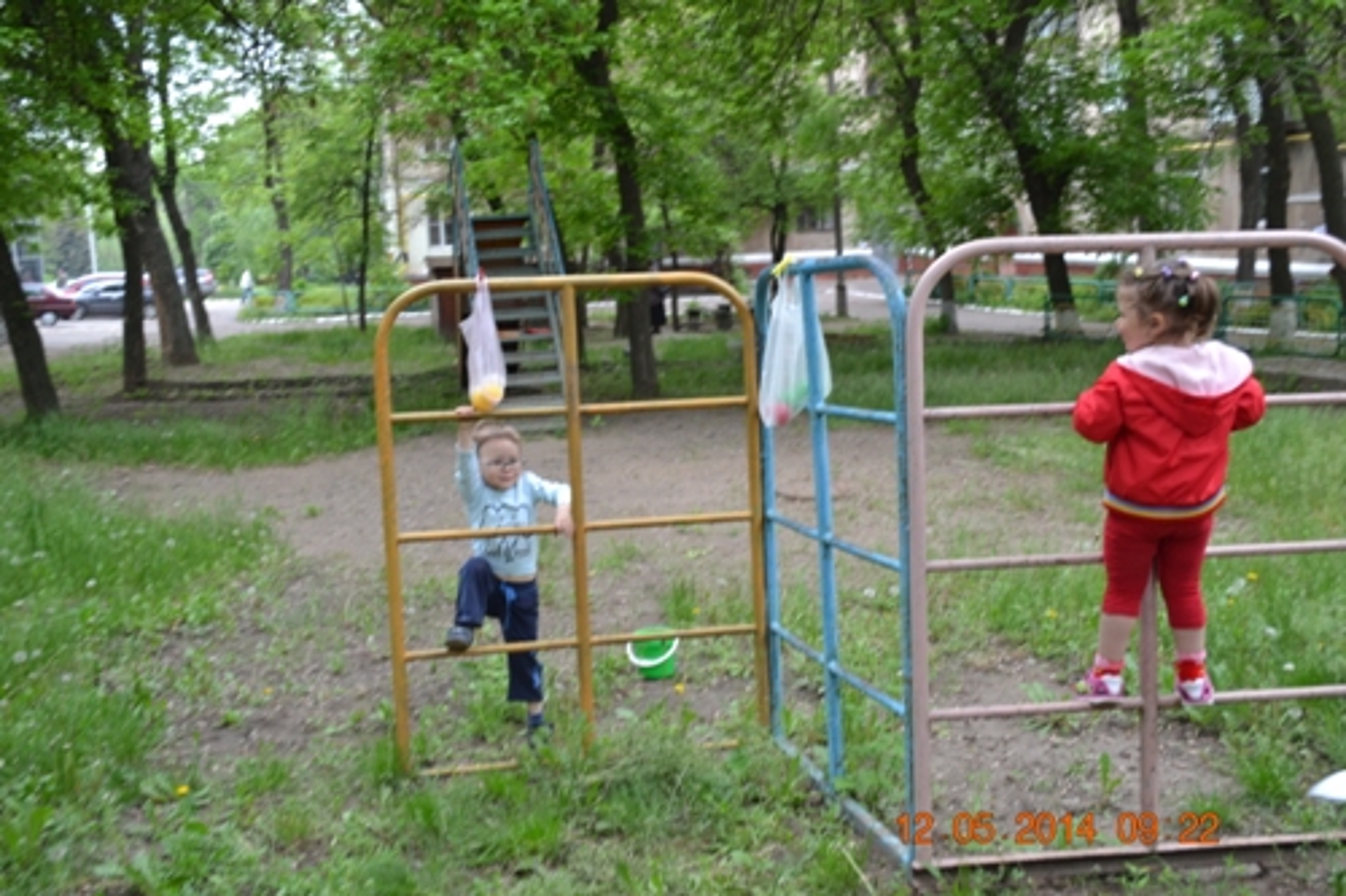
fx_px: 1345
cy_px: 448
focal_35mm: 36
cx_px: 673
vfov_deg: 36.8
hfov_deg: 53.1
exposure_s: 1/100
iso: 400
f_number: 5
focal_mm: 24
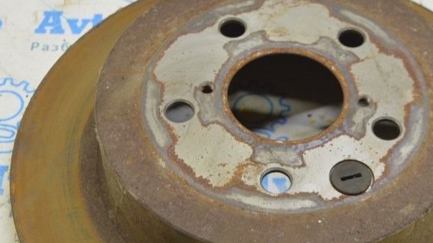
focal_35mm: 80
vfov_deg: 15.0
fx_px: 918
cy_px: 194
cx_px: 261
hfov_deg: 26.5
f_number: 5.6
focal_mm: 30
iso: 400
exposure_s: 1/20
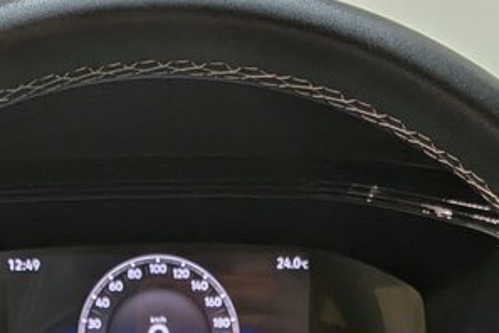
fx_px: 1192
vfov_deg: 14.4
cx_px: 171
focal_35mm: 86
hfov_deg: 23.6
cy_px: 558
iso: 28
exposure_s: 1/120
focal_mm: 4.53
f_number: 1.7
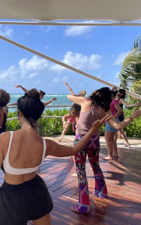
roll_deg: -1.4
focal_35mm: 37
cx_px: 31
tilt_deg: -4.0
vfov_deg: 52.7
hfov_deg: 33.6
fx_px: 227
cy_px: 113
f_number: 1.6
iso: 32
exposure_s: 1/2398
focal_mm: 4.2
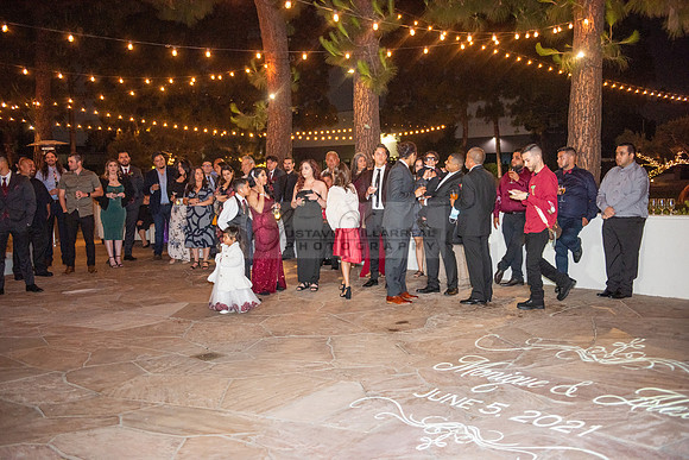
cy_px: 230
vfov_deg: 35.1
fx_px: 727
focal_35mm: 38
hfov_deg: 50.7
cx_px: 344
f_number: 2.8
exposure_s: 1/125
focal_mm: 38
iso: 1250
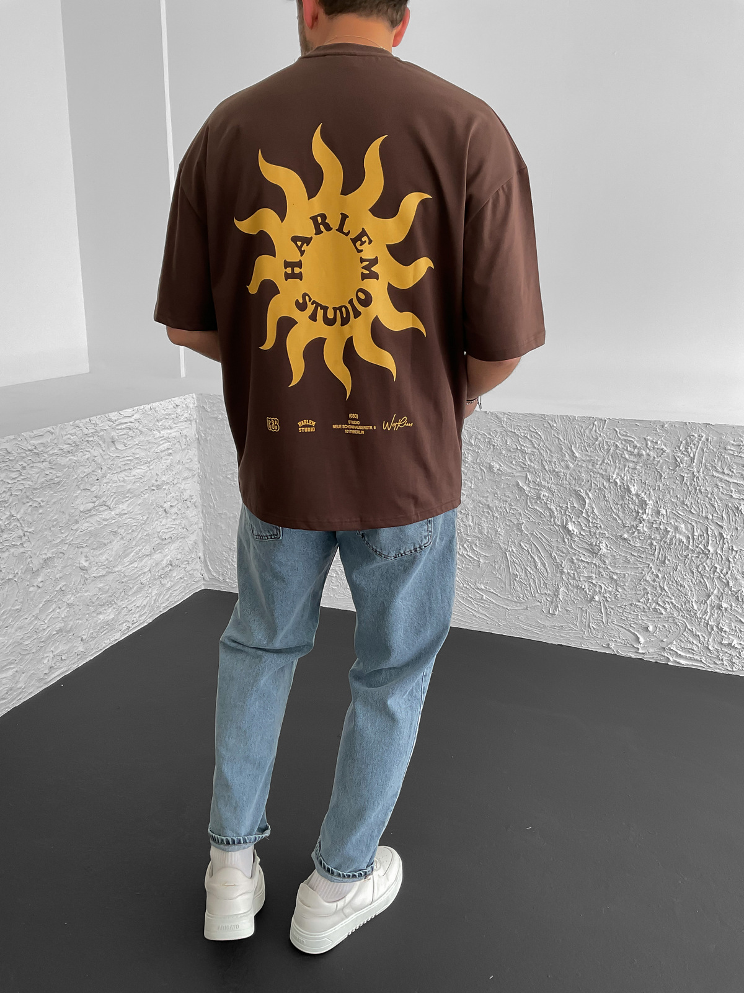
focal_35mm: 29
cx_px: 372
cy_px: 496
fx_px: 831
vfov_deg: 61.7
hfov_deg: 48.2
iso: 40
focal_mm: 3
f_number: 1.8
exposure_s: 1/120
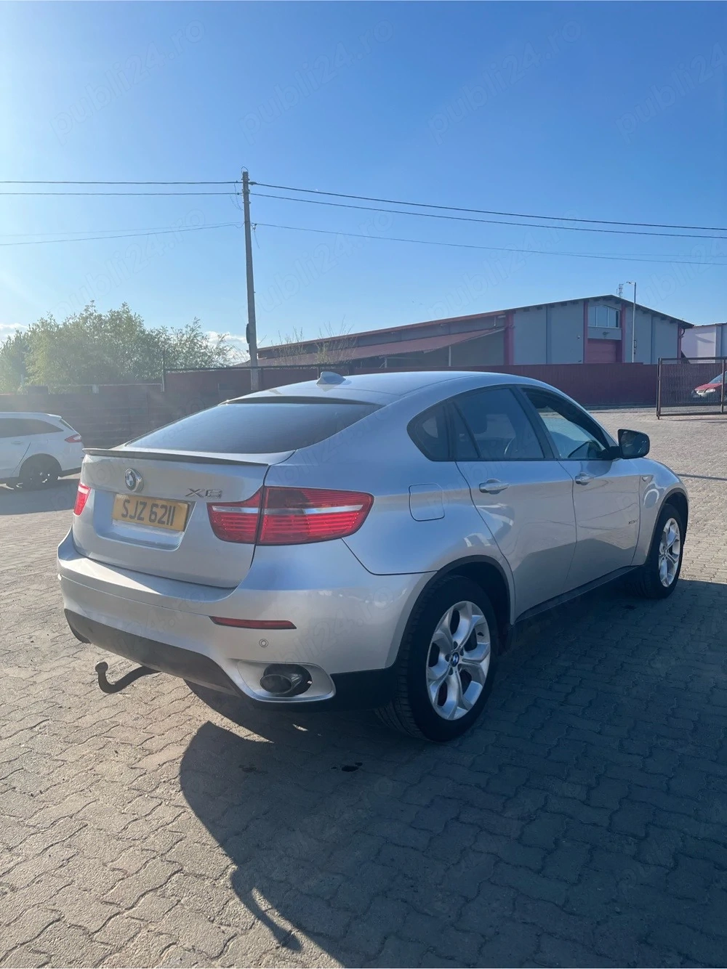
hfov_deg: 53.0
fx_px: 728
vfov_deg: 67.3
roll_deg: +0.6
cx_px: 364
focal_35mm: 26
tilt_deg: -4.8
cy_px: 484
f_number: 1.6
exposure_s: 1/3876
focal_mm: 5.1
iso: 50
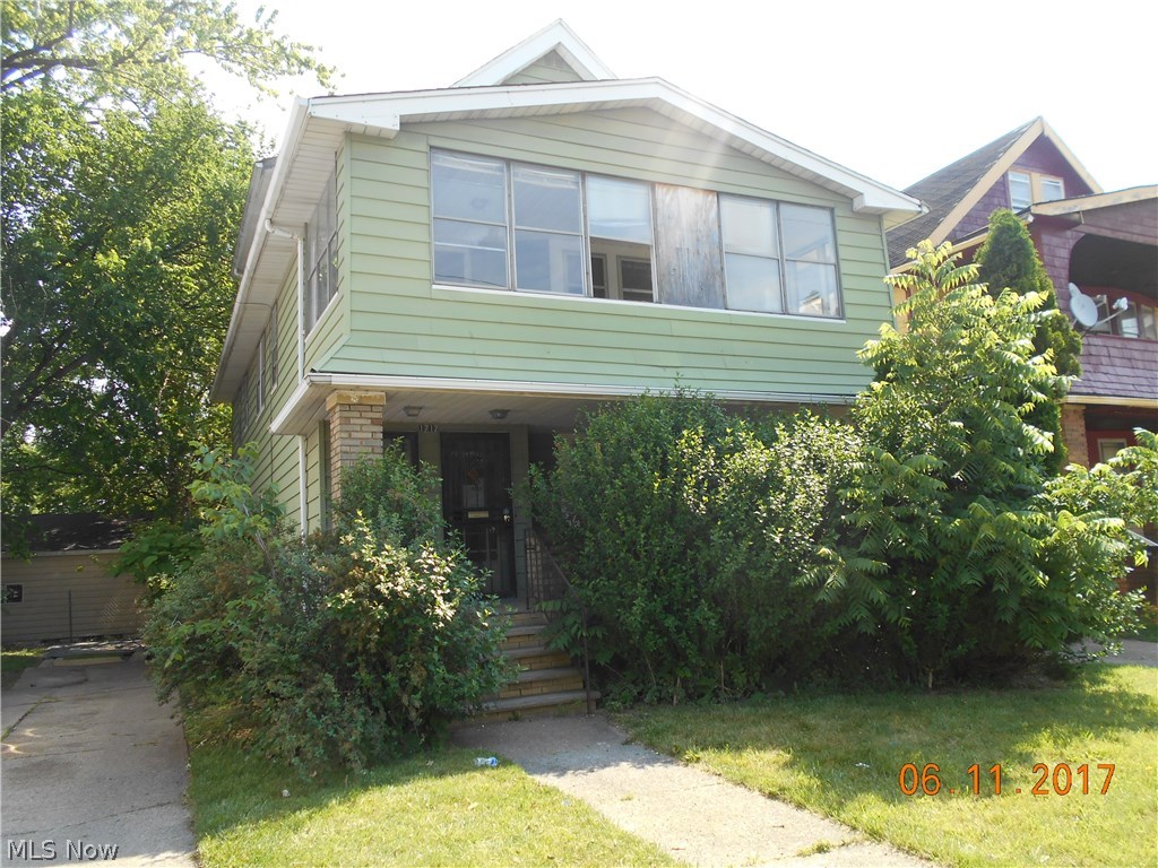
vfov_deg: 53.1
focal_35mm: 26
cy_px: 434
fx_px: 870
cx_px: 579
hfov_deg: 67.3
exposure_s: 1/250
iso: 80
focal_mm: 4.6
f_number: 3.2
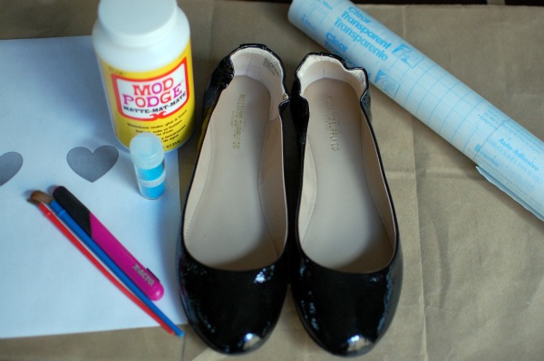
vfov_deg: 25.7
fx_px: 793
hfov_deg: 37.9
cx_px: 272
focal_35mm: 52
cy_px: 180
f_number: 1.8
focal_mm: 35
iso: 800
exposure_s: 1/320
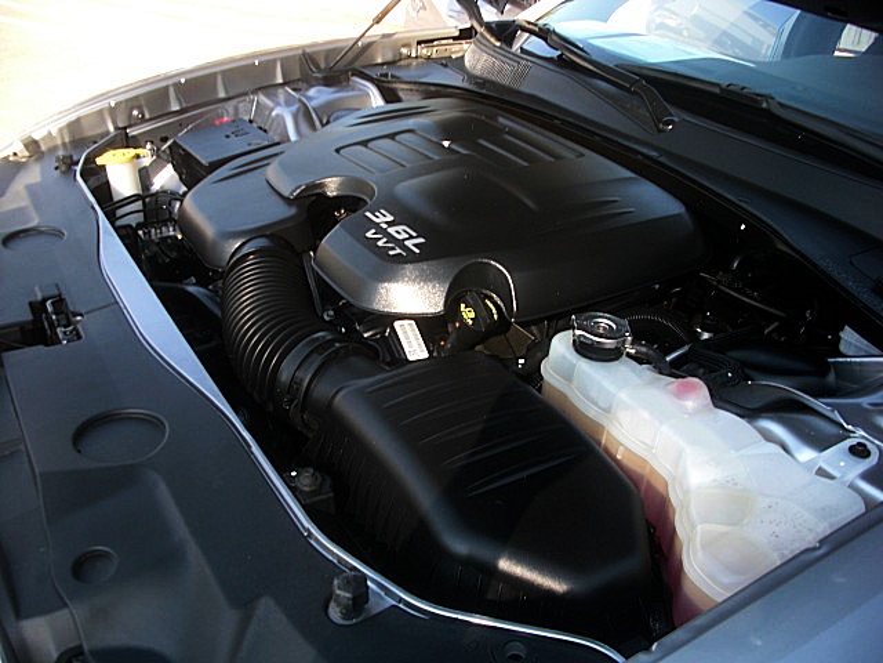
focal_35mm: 36
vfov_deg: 39.7
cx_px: 442
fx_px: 918
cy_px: 332
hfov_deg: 51.4
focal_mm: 6.3
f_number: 2.8
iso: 50
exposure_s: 1/125
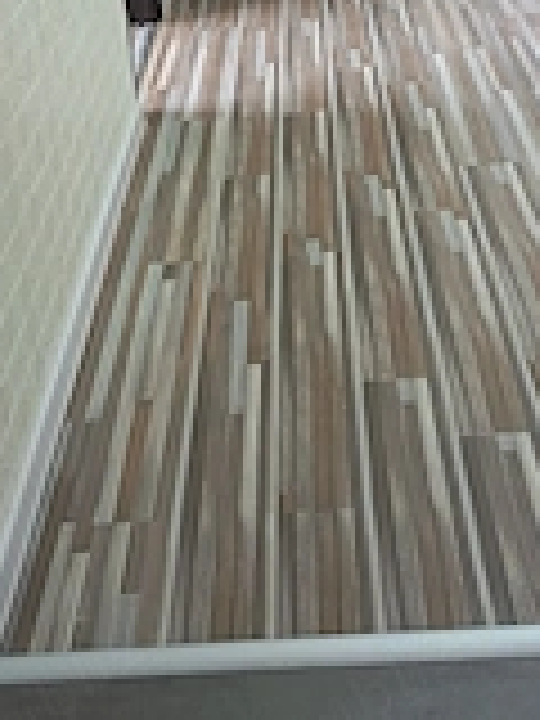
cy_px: 50
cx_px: 266
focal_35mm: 60
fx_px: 1248
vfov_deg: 30.5
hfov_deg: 24.4
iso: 1065
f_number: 1.75
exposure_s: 1/33.3
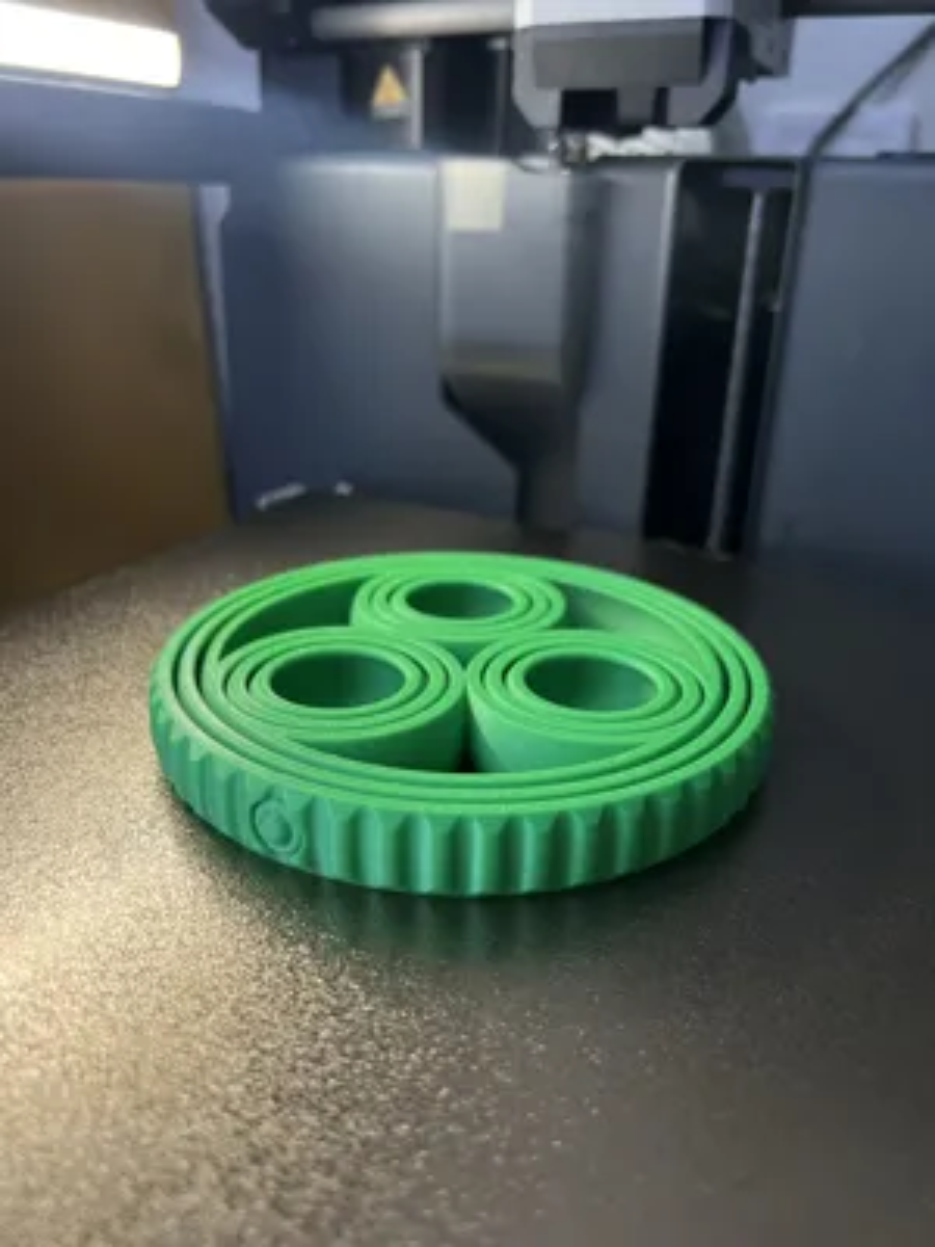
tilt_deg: -24.2
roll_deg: -1.9
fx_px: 936
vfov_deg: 67.3
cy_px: 624
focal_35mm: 26
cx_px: 468
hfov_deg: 53.1
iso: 640
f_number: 1.5
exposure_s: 1/40
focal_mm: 5.7
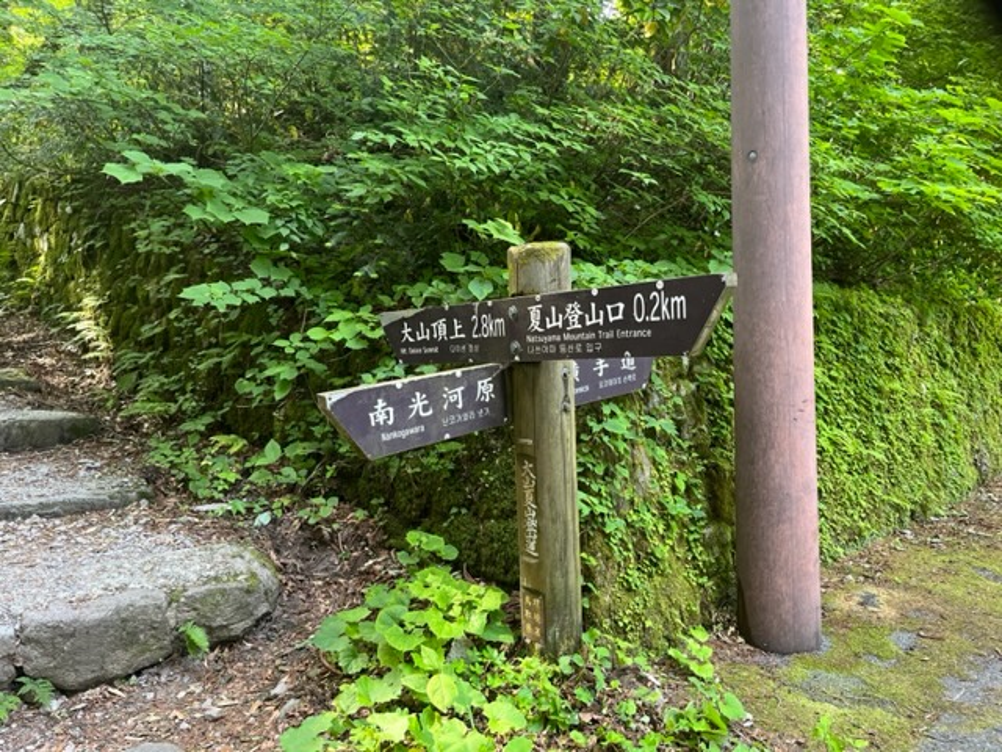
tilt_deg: -2.2
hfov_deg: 67.3
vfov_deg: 53.1
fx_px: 753
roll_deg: +2.0
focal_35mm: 26
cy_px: 376
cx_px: 501
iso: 125
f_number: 1.6
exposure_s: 1/102
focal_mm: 5.1
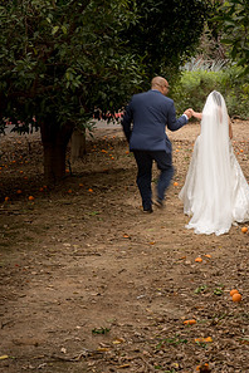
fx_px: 1100
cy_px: 157
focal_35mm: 106
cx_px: 181
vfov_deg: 19.3
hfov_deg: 12.9
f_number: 13
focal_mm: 70
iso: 640
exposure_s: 1/25
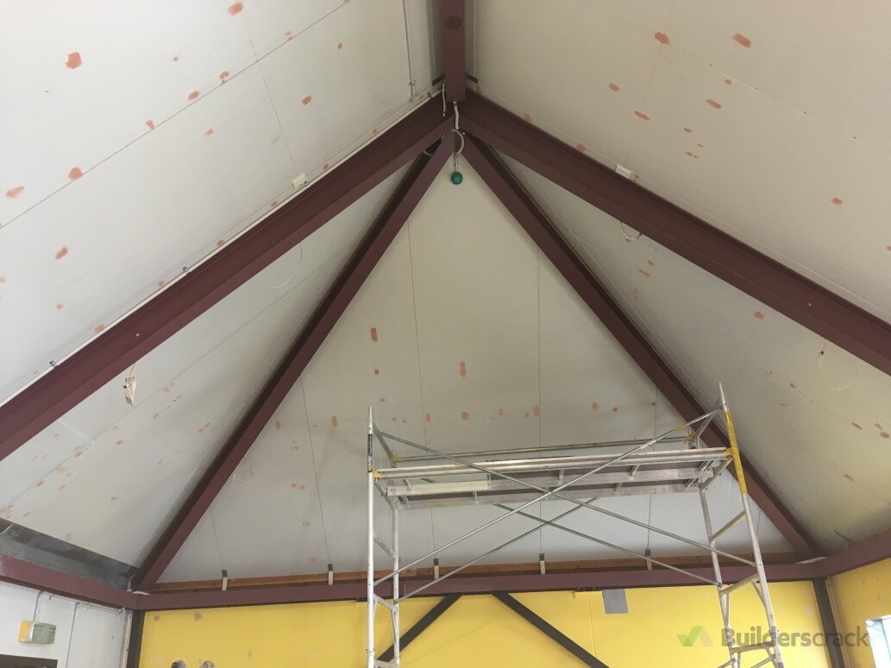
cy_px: 334
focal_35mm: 29
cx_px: 446
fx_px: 747
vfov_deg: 48.2
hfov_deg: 61.7
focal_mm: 4.15
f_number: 2.2
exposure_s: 1/33
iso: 100
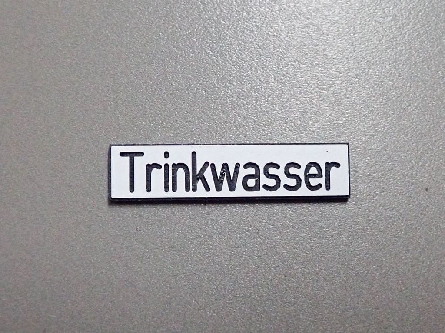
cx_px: 222
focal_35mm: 30
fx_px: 385
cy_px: 166
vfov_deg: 46.8
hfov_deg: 60.0
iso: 640
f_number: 2.3
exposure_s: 1/160
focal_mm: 5.5
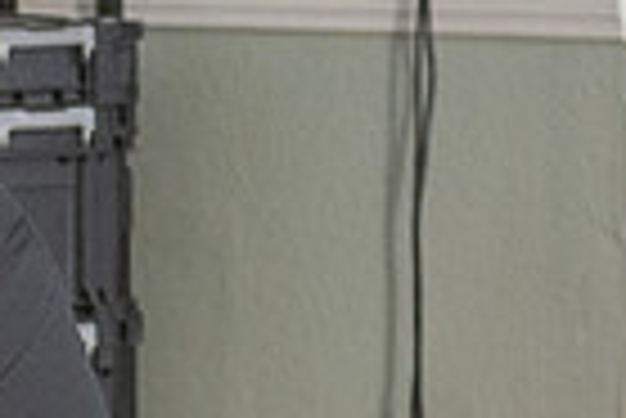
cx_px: -1019
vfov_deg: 3.1
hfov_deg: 4.5
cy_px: 859
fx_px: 7746
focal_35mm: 445
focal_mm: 45
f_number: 3.5
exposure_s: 1/200
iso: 500
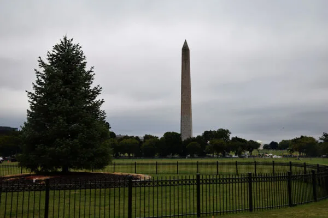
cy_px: 109
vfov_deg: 30.8
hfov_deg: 45.0
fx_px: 396
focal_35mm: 44
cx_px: 164
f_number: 8
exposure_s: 1/250
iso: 280
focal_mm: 29
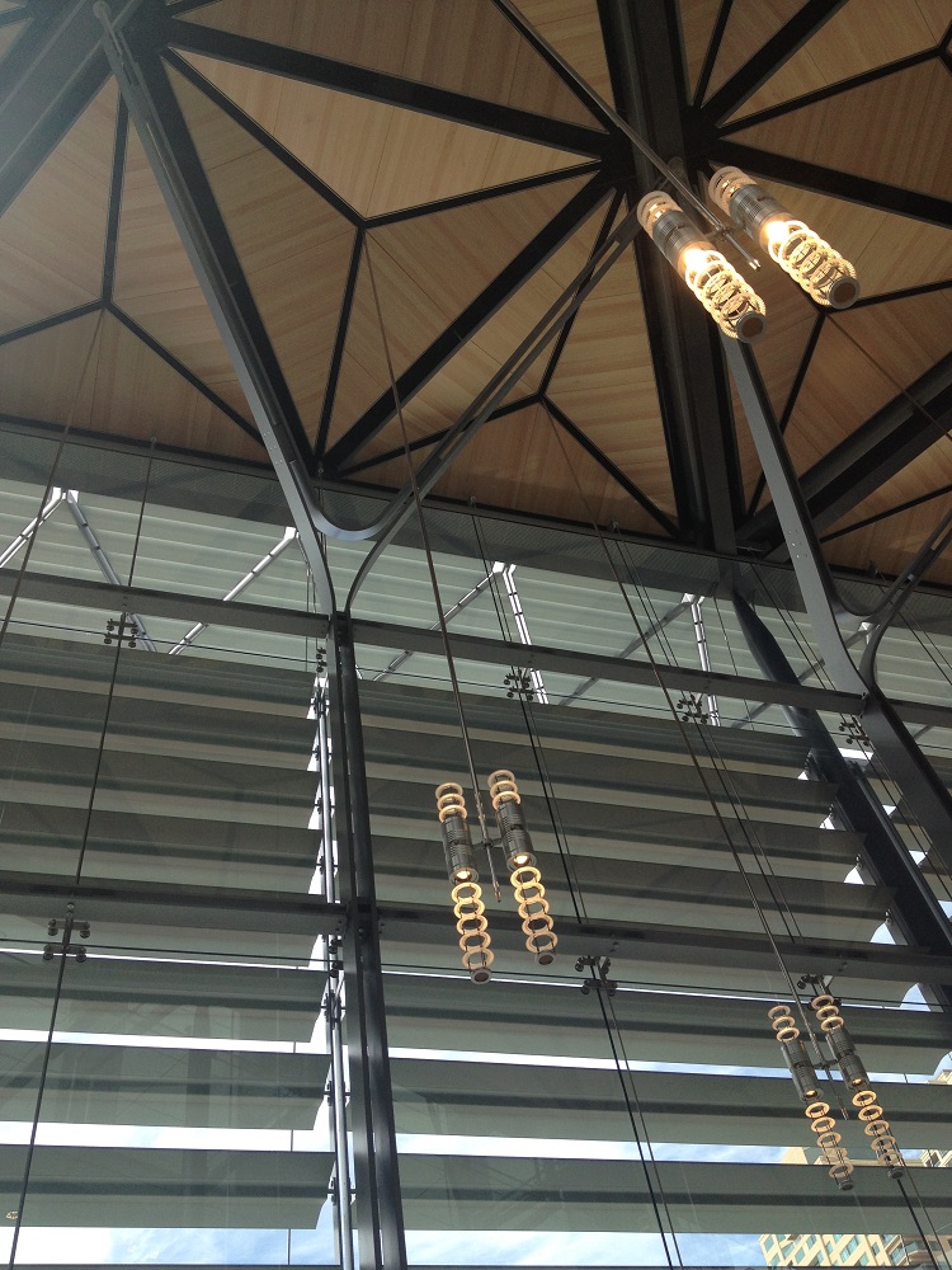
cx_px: 476
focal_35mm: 35
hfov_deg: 40.7
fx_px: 1283
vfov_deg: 52.6
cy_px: 635
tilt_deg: +56.6
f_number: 2.4
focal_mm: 4.28
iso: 50
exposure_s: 1/575
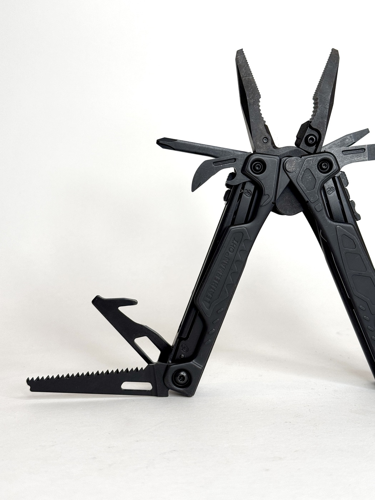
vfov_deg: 39.7
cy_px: 250
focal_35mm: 48
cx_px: 188
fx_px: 693
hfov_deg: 30.3
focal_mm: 6.76
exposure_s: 1/397
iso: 64
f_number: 1.78
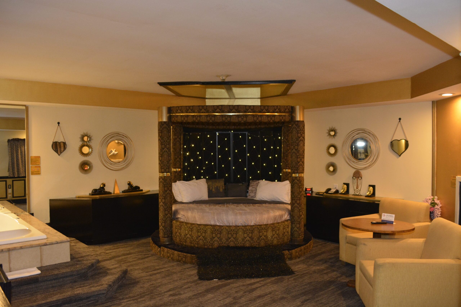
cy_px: 154
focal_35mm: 27
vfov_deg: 47.9
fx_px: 346
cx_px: 230
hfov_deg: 67.4
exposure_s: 1/60
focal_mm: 18
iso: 1600
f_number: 4
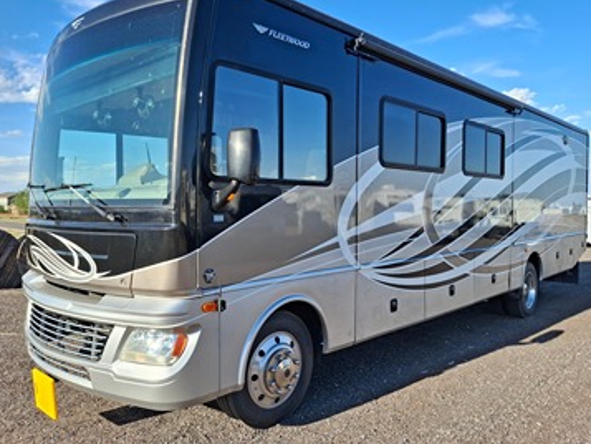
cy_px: 212
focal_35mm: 28
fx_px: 478
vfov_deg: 49.8
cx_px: 300
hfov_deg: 63.4
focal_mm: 4.69
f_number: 1.8
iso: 32
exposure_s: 1/1477
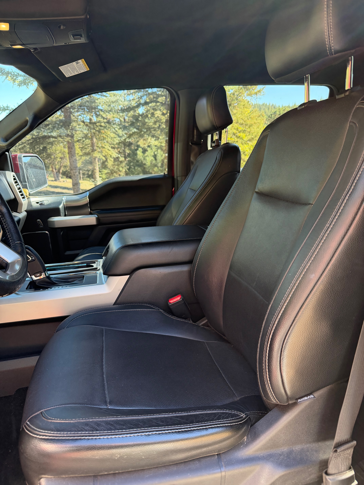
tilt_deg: -16.6
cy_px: 242
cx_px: 182
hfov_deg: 56.8
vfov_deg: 71.6
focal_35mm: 24
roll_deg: +1.3
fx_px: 336
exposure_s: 1/133
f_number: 1.78
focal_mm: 6.76
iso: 200
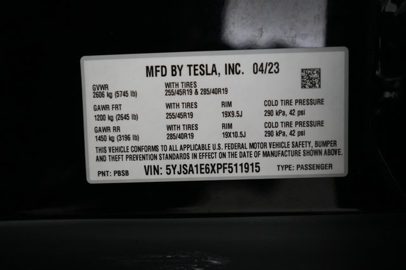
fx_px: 316
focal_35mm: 28
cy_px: 135
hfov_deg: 65.5
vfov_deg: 46.4
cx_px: 203
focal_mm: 28
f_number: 2.8
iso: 3200
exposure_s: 1/160
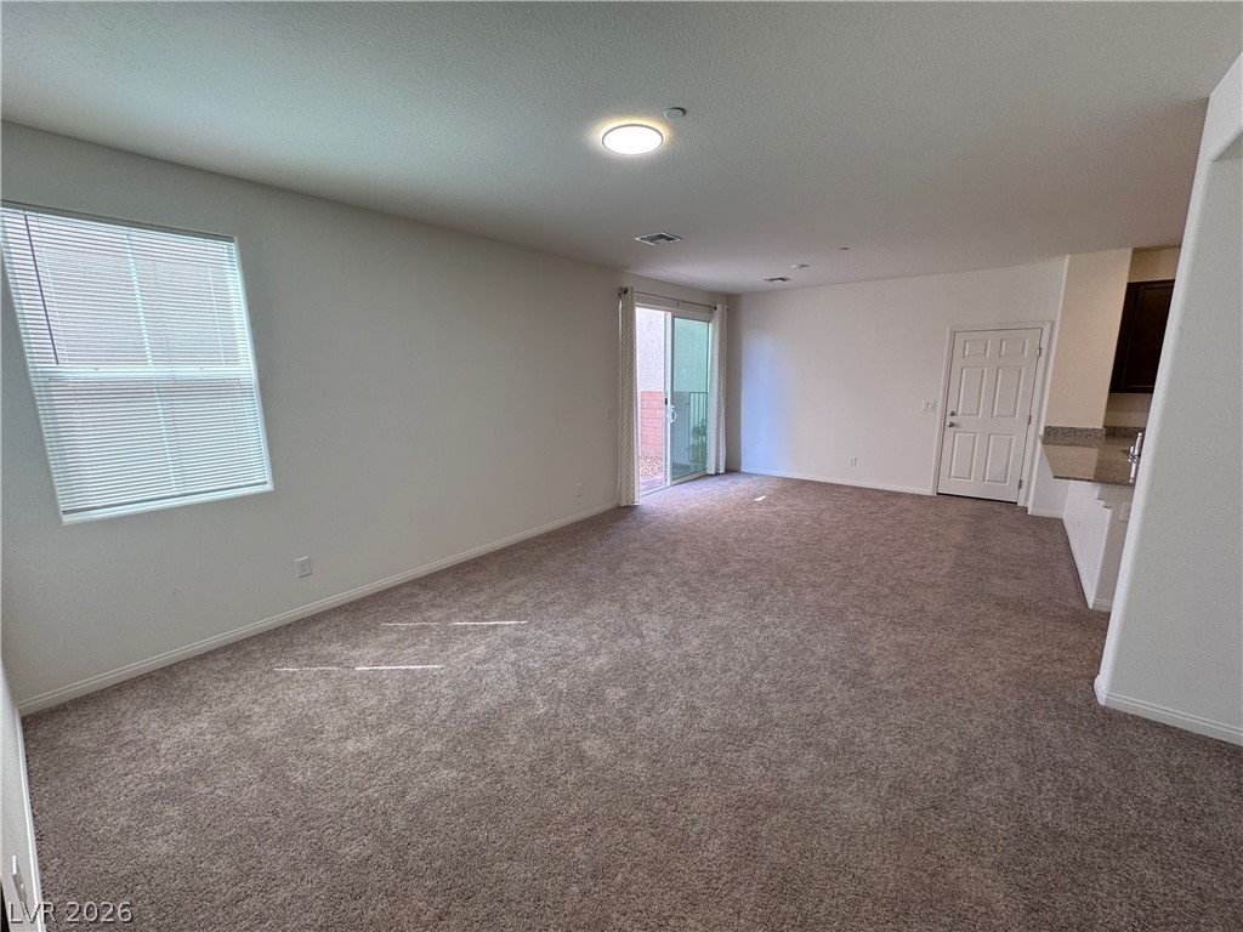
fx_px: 503
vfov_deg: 85.7
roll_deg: +0.3
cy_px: 466
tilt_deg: -11.9
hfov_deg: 102.1
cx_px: 622
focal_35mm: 14
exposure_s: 1/120
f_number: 2.2
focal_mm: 2.22
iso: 100
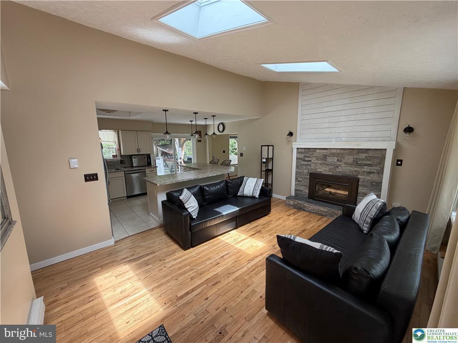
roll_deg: +0.9
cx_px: 229
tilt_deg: -10.2
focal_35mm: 14
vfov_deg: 85.7
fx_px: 185
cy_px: 172
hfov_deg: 102.1
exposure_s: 1/121
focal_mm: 2.22
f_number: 2.2
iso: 80
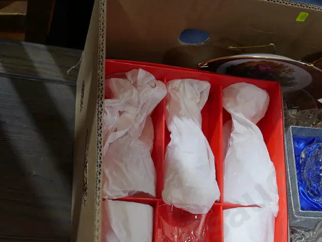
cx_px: 261
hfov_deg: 28.7
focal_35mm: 66
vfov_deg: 22.0
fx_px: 614
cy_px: 195
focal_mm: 20
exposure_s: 1/60
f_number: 4.4
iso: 320
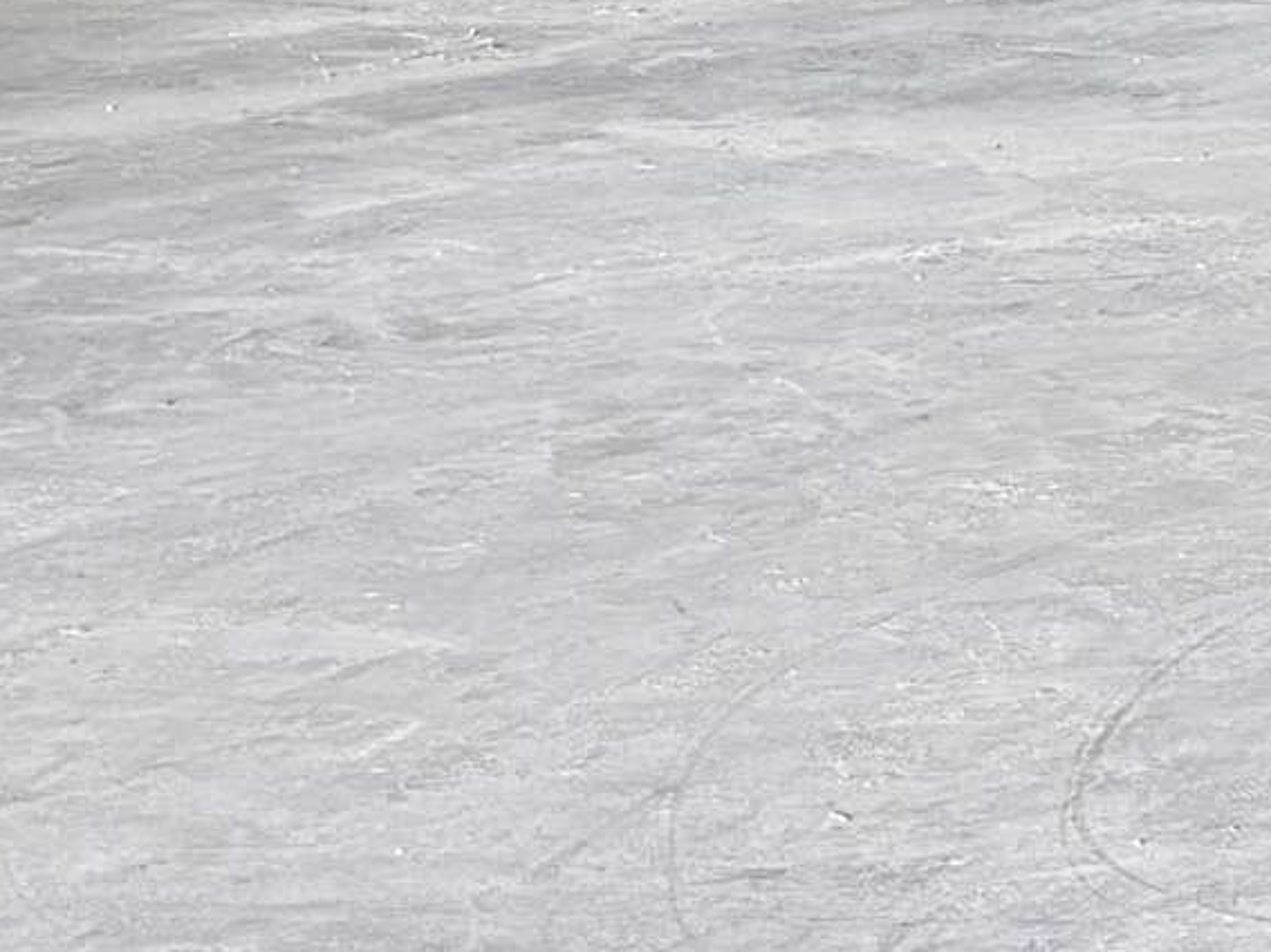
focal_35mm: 130
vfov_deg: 11.1
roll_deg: -0.5
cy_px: -372
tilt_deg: -4.7
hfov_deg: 13.2
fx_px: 4772
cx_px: 2488
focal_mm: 6.76
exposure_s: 1/41
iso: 800
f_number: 1.78
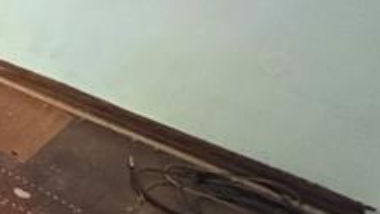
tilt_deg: -28.9
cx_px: -392
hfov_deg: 18.5
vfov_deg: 16.8
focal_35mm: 71
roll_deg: -2.5
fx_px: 716
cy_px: 24
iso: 1000
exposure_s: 1/40
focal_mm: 2.22
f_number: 2.2
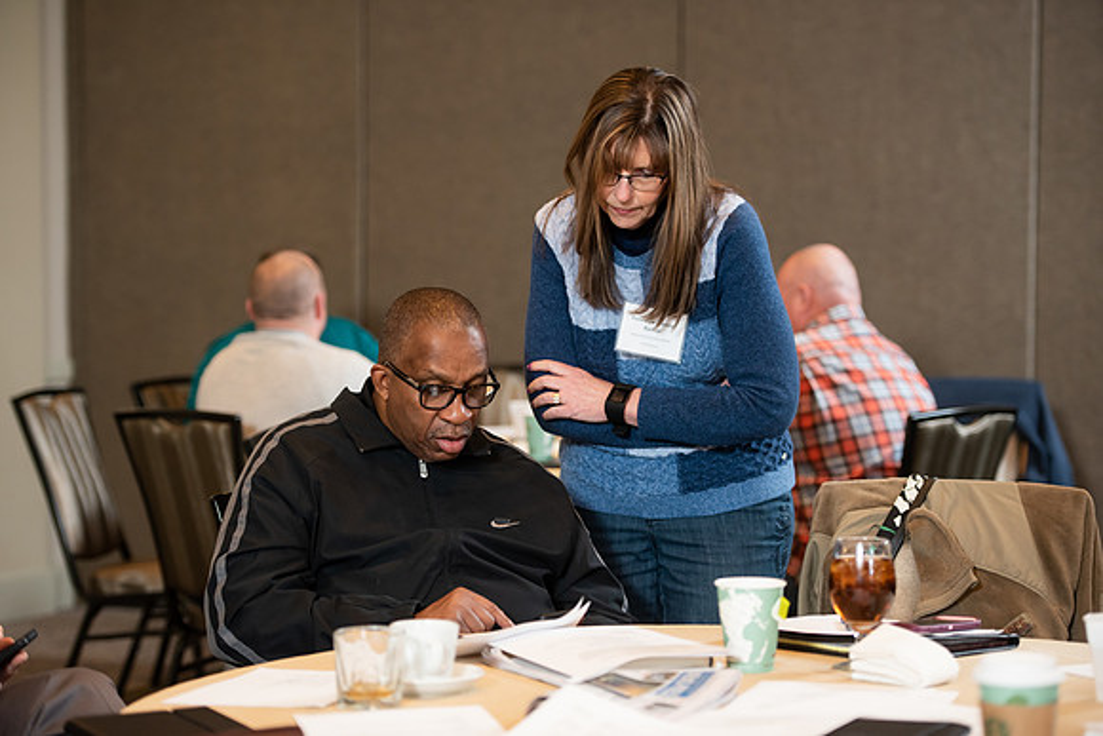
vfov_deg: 14.4
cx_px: 552
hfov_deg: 21.5
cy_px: 368
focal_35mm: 95
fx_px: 2911
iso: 1000
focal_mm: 95
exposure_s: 1/160
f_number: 3.2
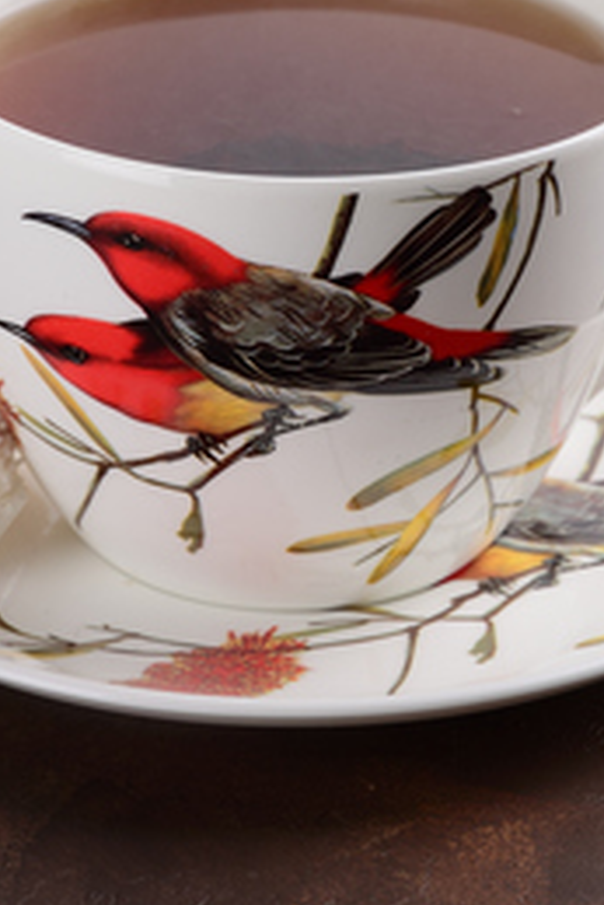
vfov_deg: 9.3
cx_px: 272
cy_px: 157
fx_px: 5529
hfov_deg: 6.3
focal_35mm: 220
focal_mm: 95
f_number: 11
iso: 100
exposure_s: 1/160
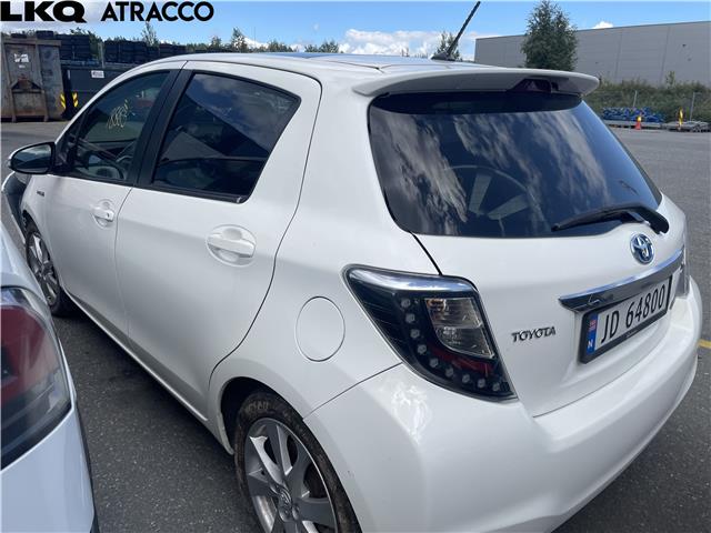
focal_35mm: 26
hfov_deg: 67.3
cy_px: 266
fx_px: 534
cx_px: 356
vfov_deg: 53.1
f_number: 1.6
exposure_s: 1/3401
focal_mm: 4.2
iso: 32
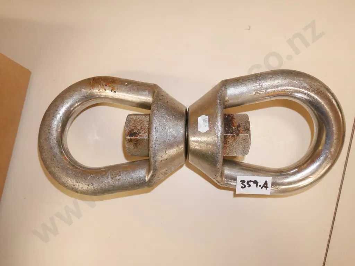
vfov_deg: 49.8
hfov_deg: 63.4
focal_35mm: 28
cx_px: 178
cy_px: 133
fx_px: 287
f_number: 3.7
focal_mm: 14
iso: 3200
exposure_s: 1/160
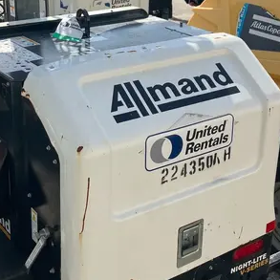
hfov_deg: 27.6
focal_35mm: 62
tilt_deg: -21.5
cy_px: 97
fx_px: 567
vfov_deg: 27.6
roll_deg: +0.2
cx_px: 101
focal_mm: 3.99
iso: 32
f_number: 1.8
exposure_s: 1/2114
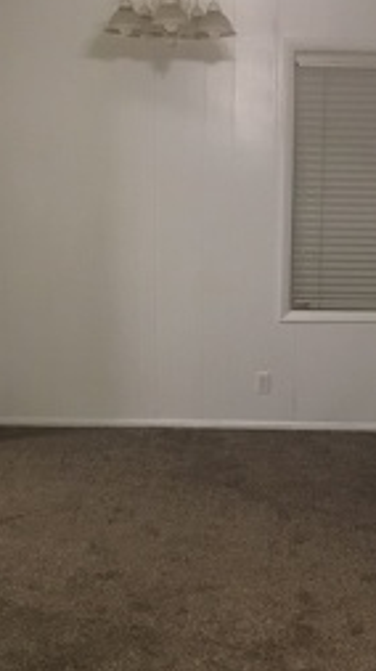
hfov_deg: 19.8
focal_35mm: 60
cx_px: 299
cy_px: 398
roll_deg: -0.6
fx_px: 1065
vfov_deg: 34.8
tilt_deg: -12.2
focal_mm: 4.15
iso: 200
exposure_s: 1/24
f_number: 2.2
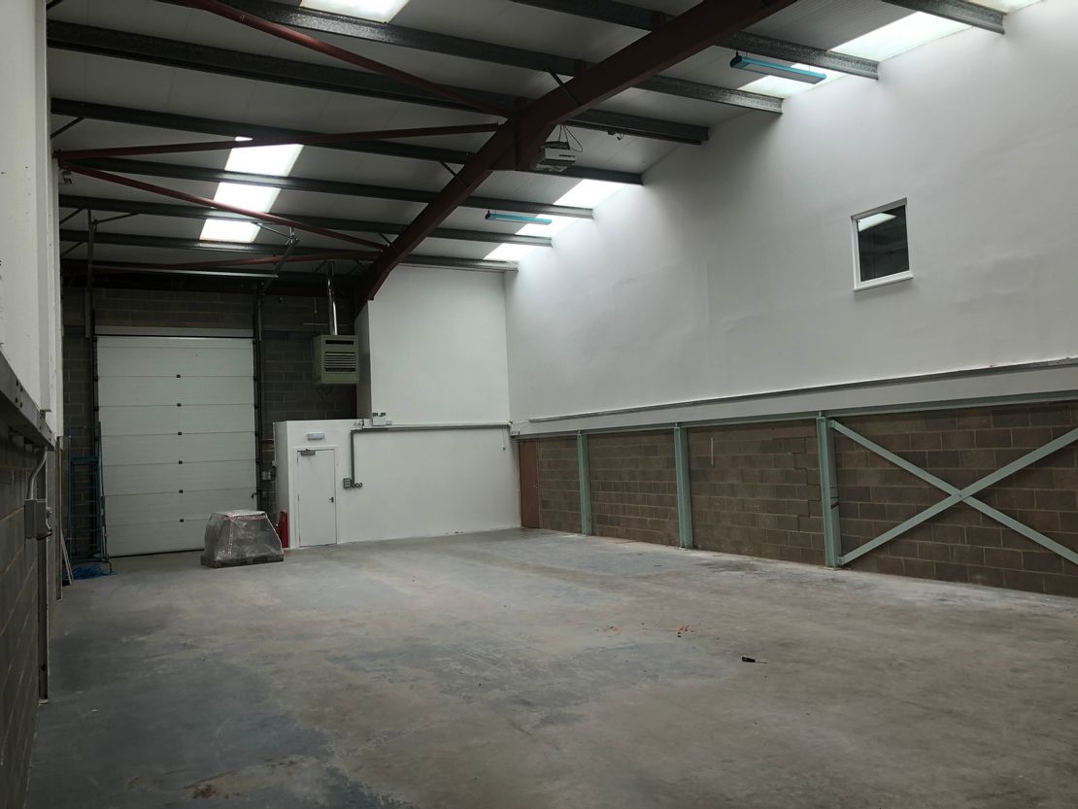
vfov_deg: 49.8
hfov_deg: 63.4
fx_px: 872
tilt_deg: +3.2
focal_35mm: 28
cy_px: 404
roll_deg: +1.8
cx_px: 539
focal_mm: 3.99
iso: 32
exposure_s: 1/120
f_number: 1.8
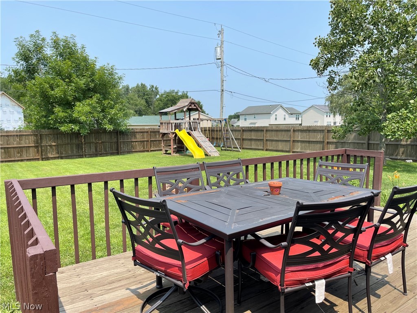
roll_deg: +0.4
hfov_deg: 67.3
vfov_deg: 53.1
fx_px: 313
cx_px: 208
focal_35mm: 26
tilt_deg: -6.0
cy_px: 156
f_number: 1.6
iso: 32
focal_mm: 5.1
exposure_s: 1/1057
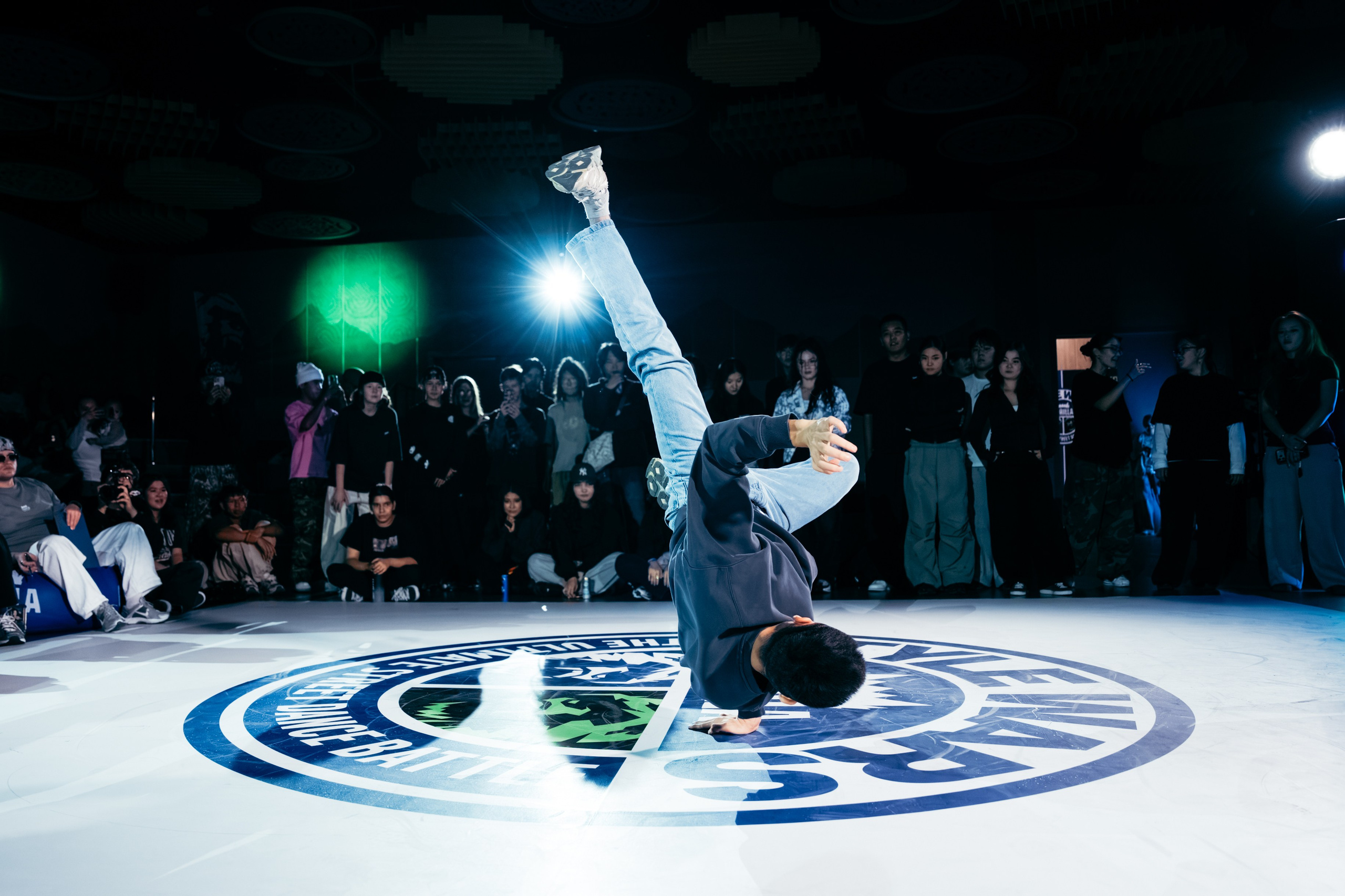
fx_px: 1057
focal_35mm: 28
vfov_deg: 45.9
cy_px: 470
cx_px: 618
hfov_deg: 64.8
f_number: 2.8
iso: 3200
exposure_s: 1/800
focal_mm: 24
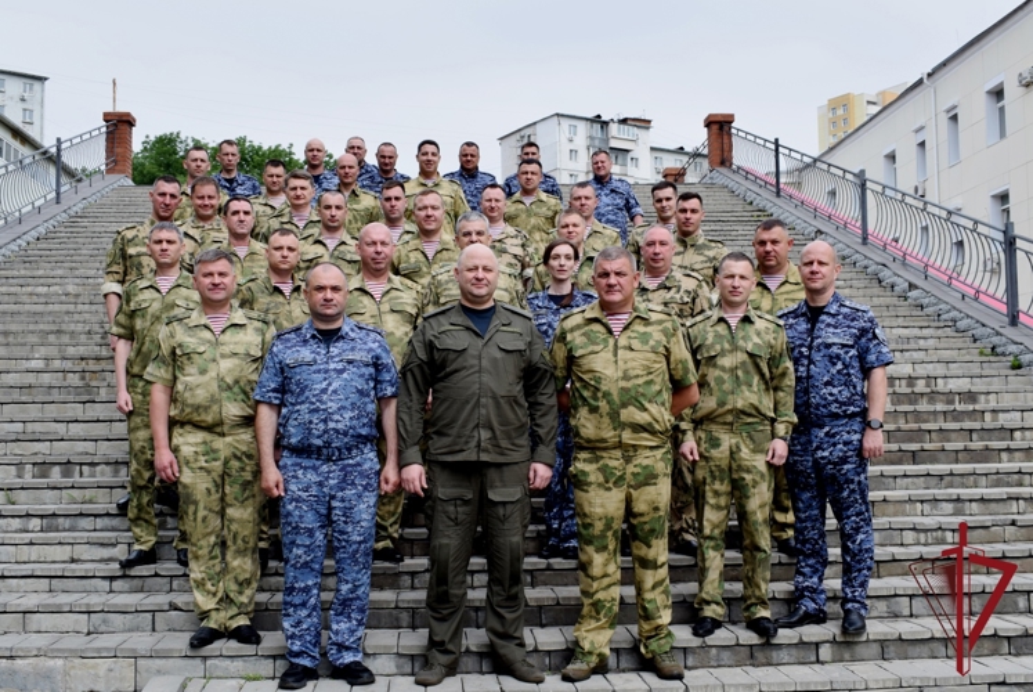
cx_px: 516
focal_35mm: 34
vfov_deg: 38.5
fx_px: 991
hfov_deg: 55.1
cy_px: 346
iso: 200
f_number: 9
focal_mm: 23
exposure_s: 1/320
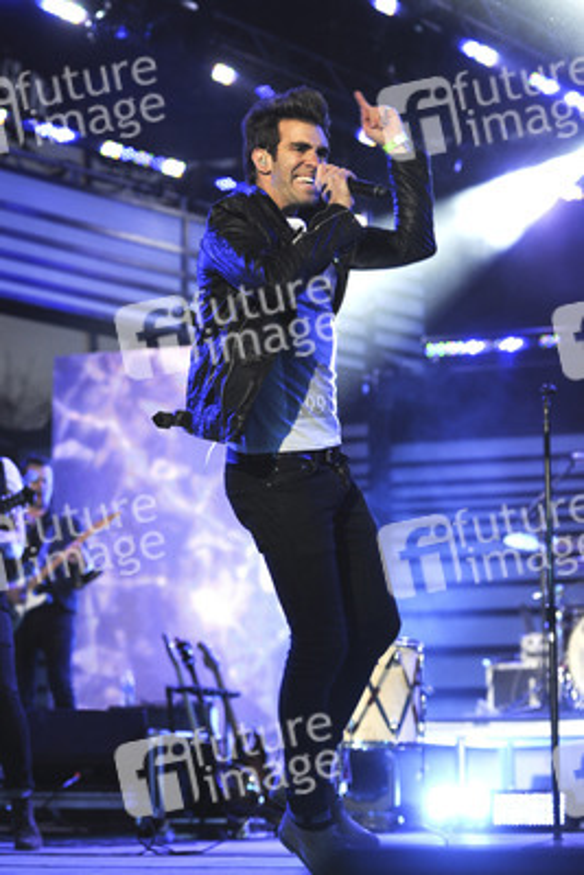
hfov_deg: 19.5
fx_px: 1702
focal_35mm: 70
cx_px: 292
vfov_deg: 28.8
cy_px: 438
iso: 1250
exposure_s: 1/400
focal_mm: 70
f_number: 2.8
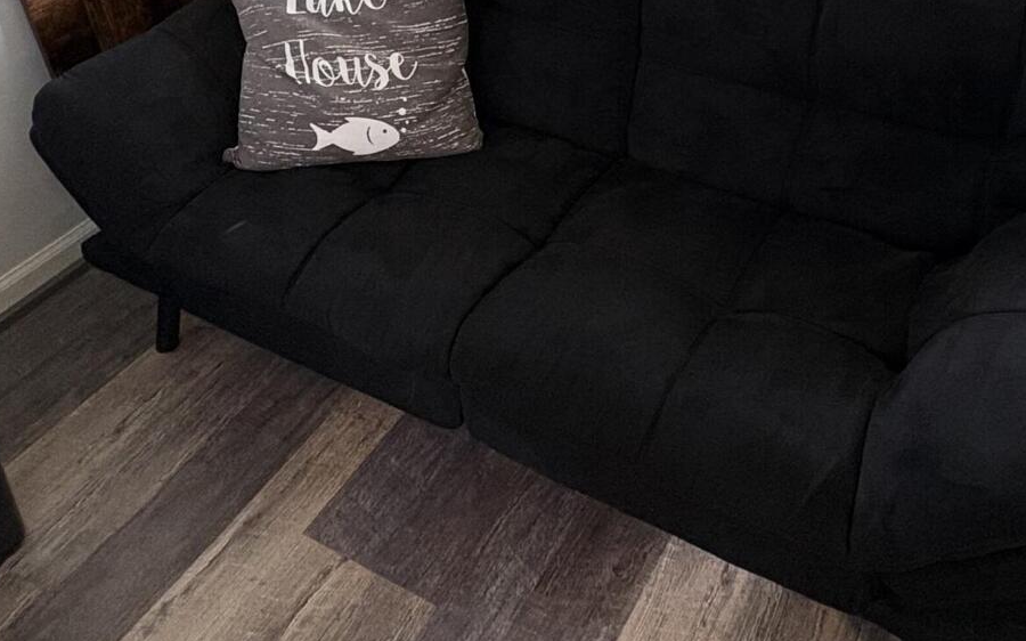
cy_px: 97
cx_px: 608
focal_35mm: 38
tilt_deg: -30.4
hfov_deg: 51.3
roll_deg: -1.7
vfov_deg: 32.3
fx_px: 1062
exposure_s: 1/60
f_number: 2.2
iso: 400
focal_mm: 2.22
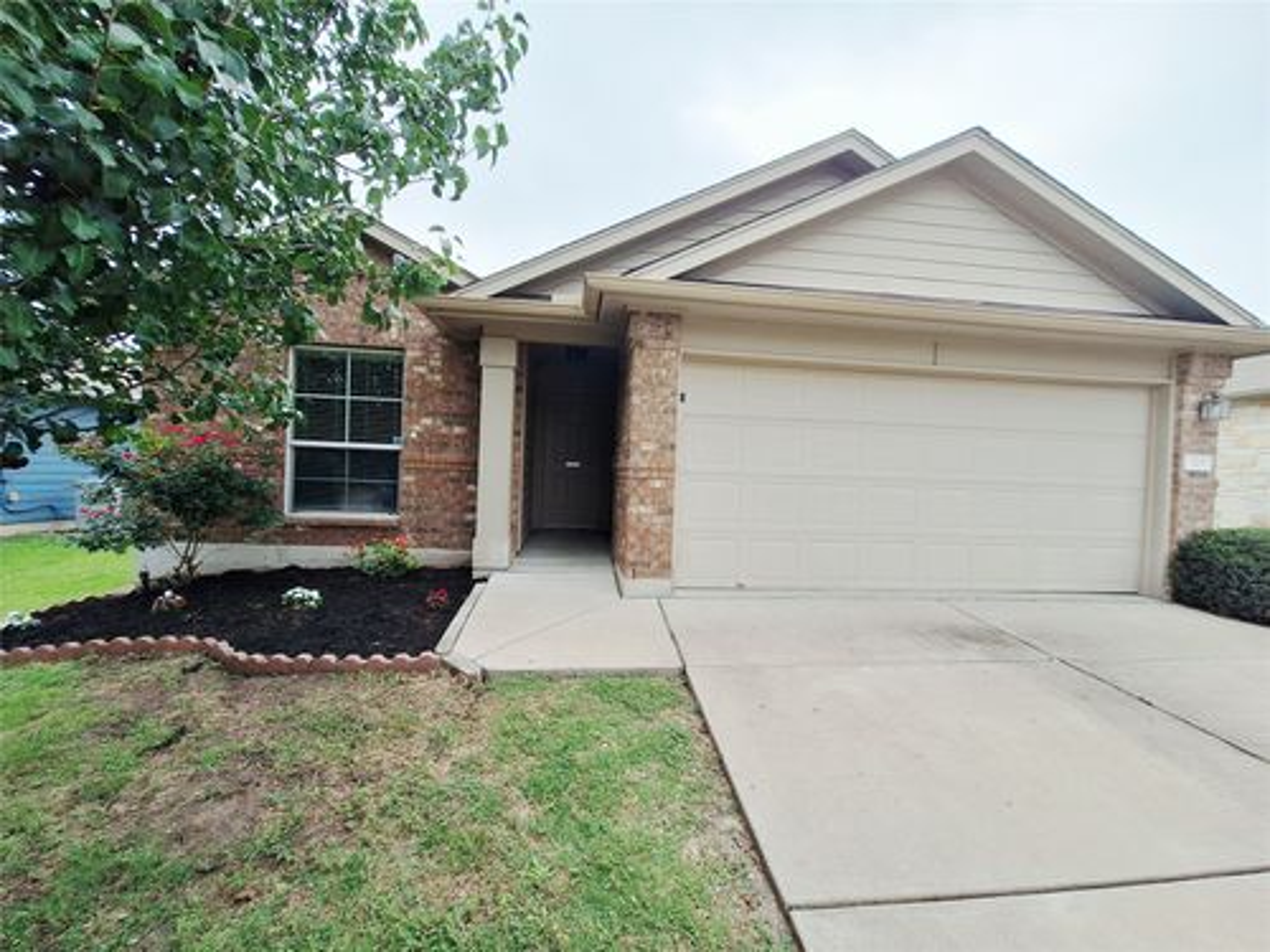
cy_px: 476
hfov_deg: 106.2
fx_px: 477
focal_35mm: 13
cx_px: 635
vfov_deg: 89.9
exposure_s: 1/1071
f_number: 2.2
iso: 40
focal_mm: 1.74
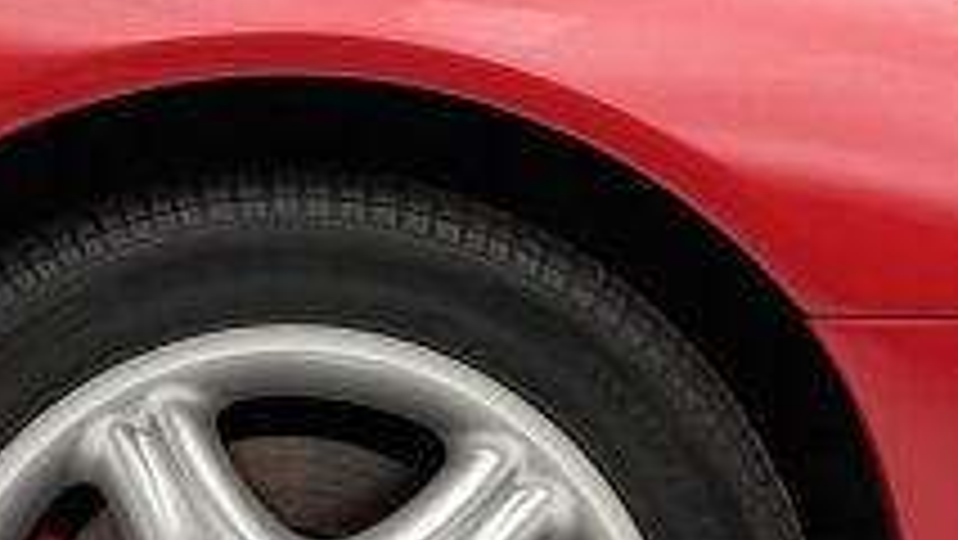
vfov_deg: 7.7
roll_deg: -1.3
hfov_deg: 13.7
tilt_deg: -2.4
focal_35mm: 157
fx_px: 3990
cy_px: 338
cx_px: 306
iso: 125
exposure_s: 1/49
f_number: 1.78
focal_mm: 6.76
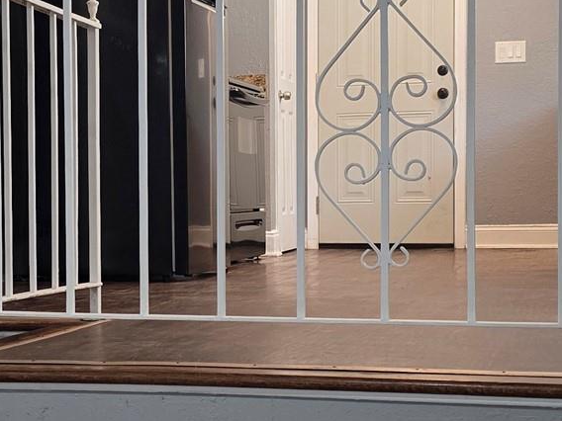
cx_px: 170
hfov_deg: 23.4
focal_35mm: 83
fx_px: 1348
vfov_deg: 17.8
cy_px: 250
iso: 320
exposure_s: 1/120
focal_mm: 6.3
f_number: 1.7
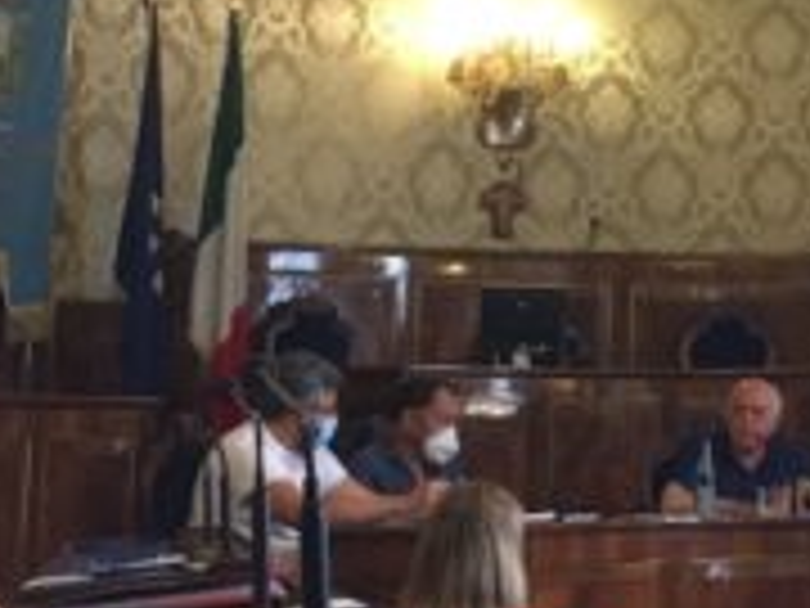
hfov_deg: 17.9
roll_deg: +1.5
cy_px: 36
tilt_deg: +8.7
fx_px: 2457
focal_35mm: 105
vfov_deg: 13.9
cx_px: 936
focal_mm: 4.15
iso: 200
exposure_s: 1/33
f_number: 2.2
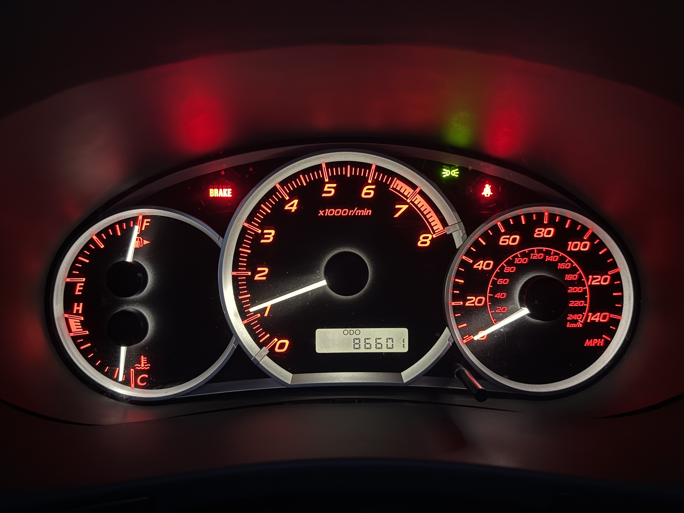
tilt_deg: -19.6
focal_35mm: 24
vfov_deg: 56.8
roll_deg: -2.4
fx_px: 474
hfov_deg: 71.6
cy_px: 256
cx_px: 342
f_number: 1.78
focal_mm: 6.76
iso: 1000
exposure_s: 1/13
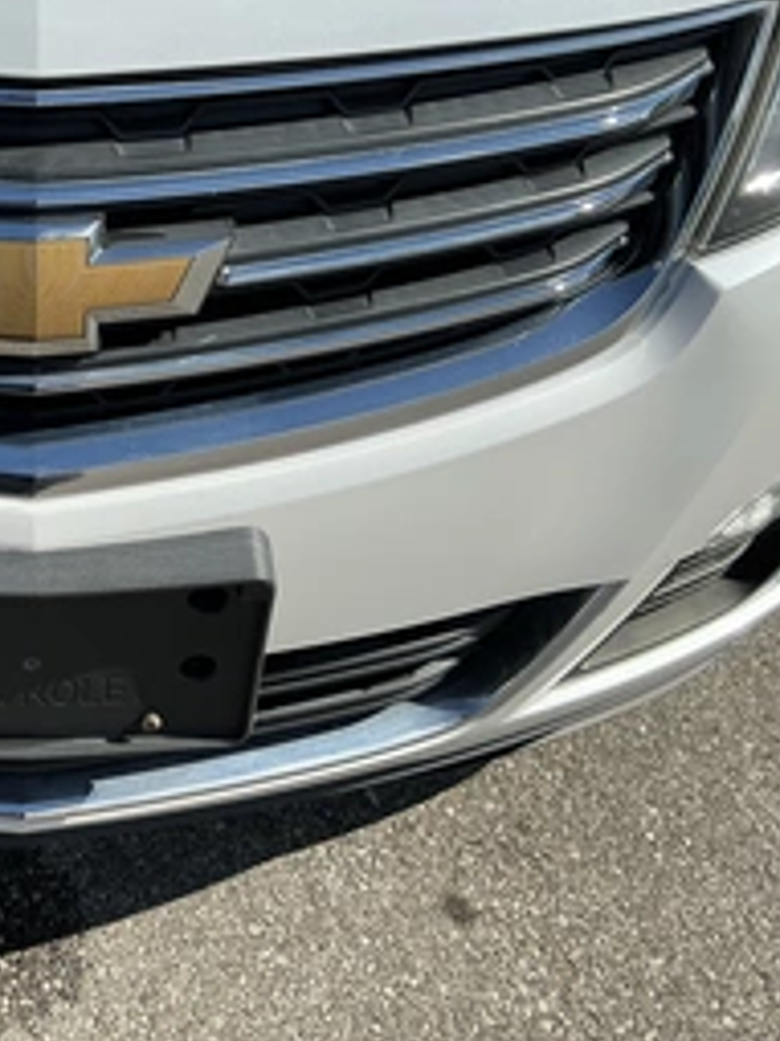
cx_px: 25
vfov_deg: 42.9
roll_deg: -0.7
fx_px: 1323
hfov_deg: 30.8
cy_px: 469
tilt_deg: -39.6
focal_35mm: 44
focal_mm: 3
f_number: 1.8
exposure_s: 1/1786
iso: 25
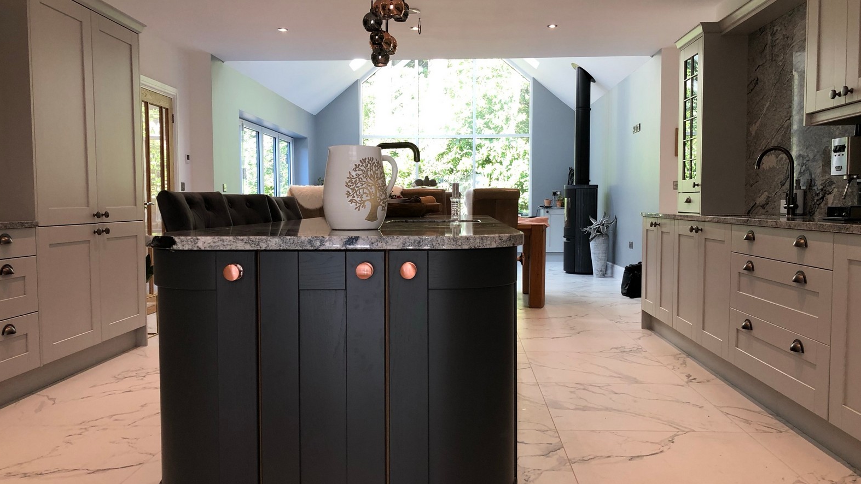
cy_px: 240
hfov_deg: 62.6
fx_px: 708
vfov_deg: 37.8
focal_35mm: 31
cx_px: 429
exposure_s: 1/50
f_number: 1.8
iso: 32
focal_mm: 4
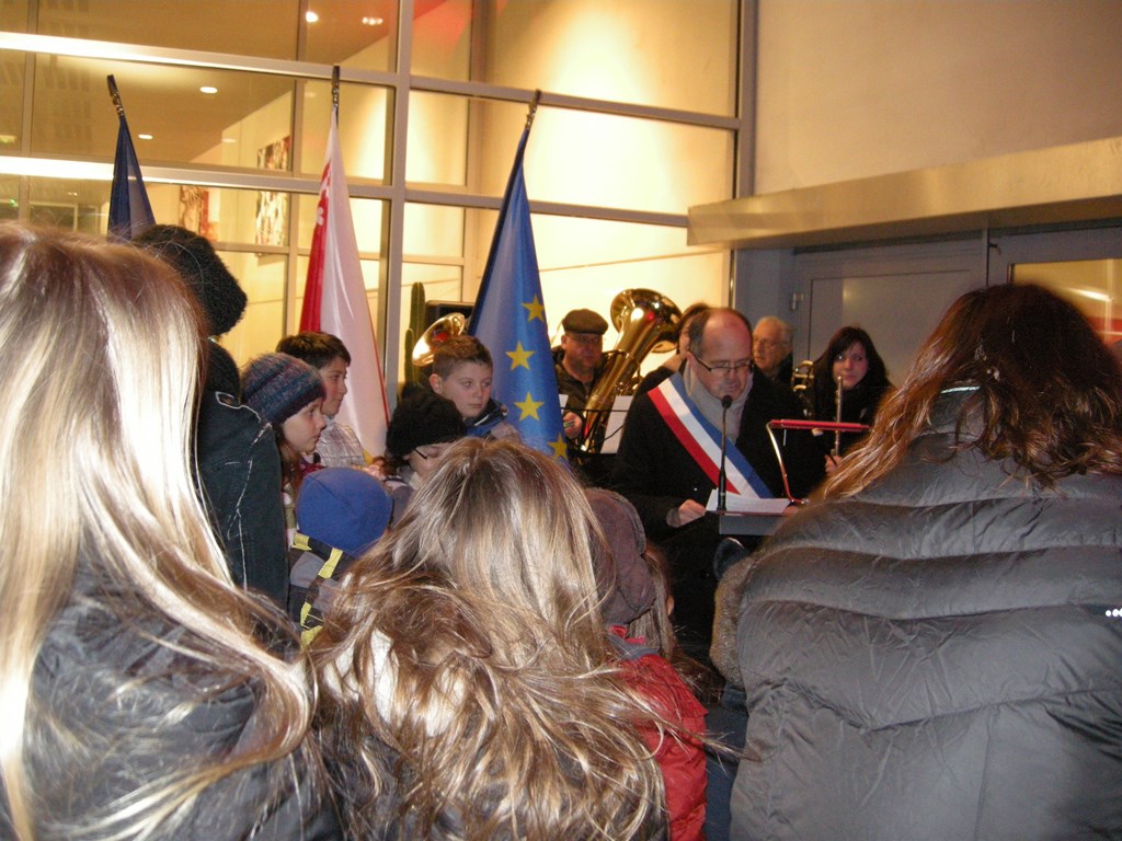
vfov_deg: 40.7
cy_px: 420
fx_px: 1134
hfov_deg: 52.6
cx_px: 561
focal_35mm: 35
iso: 400
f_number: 2.7
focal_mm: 7.5
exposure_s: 1/7.7
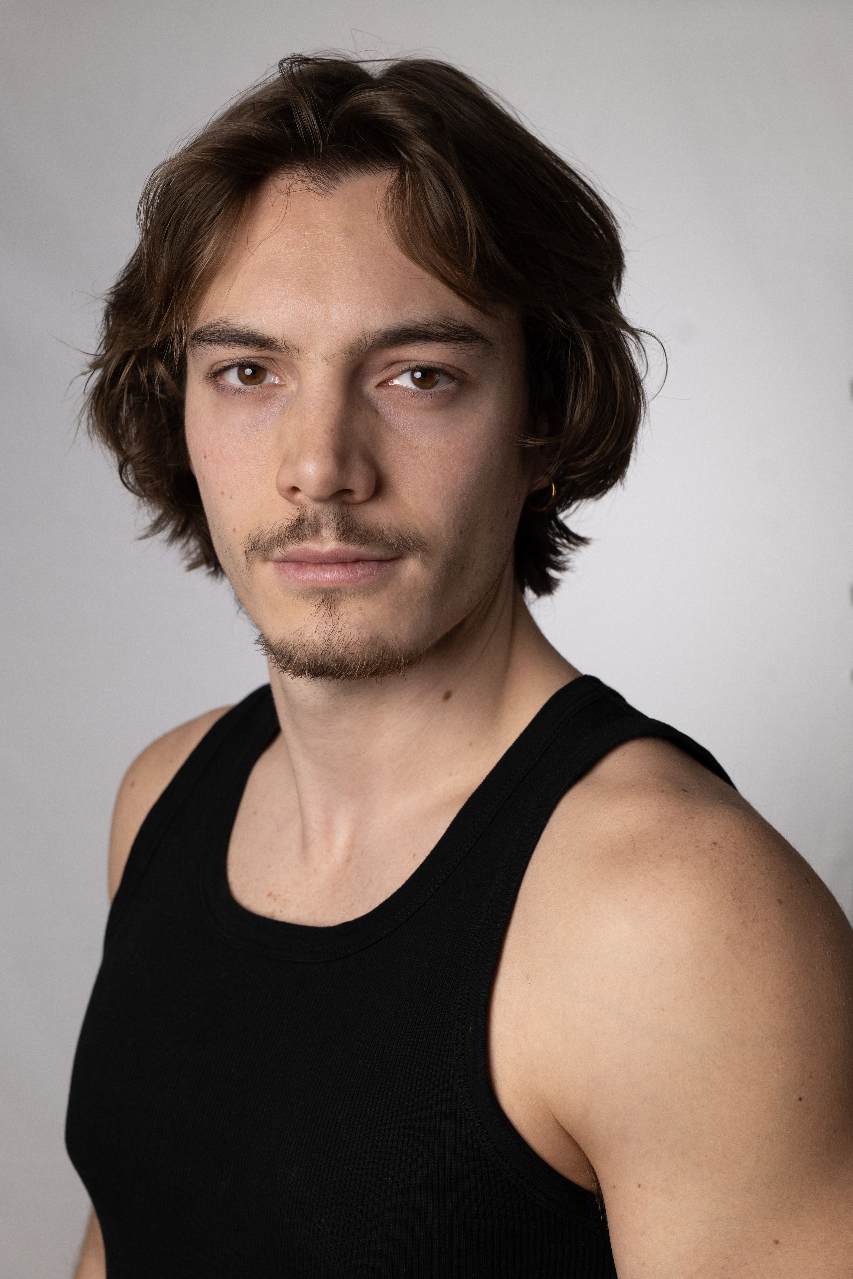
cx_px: 426
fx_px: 2061
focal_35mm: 58
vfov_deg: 34.5
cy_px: 640
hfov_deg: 23.4
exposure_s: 1/125
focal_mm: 58
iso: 1000
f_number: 7.1
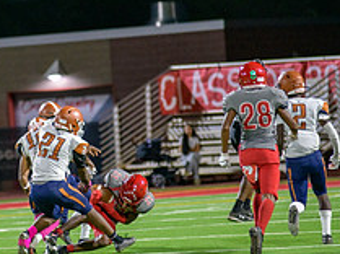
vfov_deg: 2.8
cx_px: 31
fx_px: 5246
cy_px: 115
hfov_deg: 3.7
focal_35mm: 535
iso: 1600
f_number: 2.8
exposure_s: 1/250
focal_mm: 200
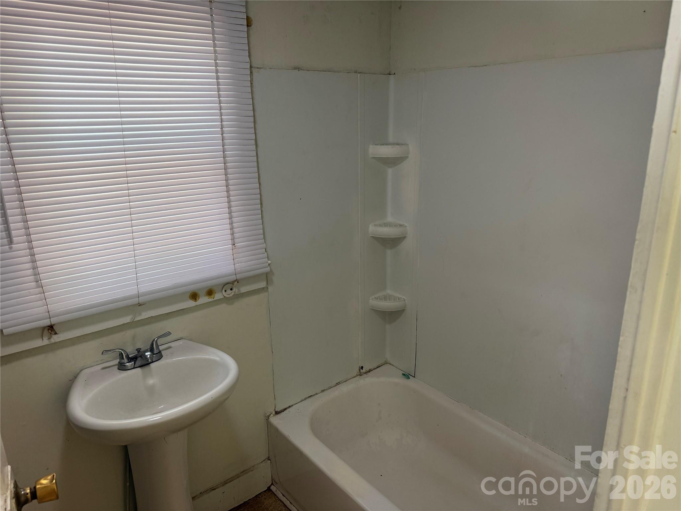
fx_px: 472
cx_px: 340
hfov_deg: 71.6
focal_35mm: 24
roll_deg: +0.6
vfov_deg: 56.8
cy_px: 256
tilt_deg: -15.6
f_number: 1.78
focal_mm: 6.76
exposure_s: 1/60
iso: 200
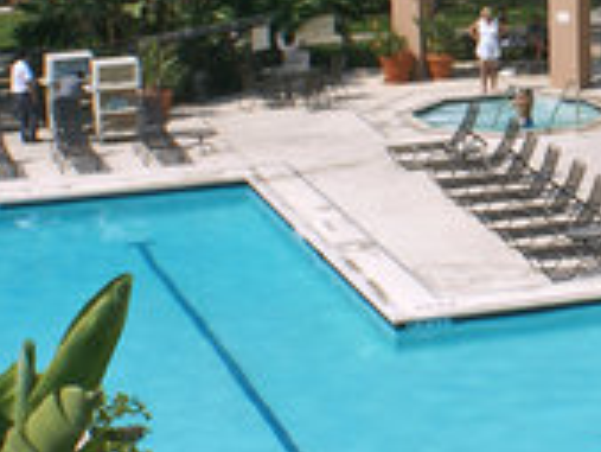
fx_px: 2137
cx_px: 782
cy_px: 73
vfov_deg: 12.0
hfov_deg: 15.3
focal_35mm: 123
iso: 100
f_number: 10
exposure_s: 1/160
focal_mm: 18
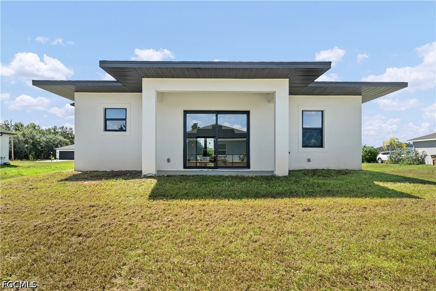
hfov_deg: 90.0
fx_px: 218
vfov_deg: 67.4
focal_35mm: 18
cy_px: 146
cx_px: 218
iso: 200
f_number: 9
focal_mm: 18
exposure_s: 1/50
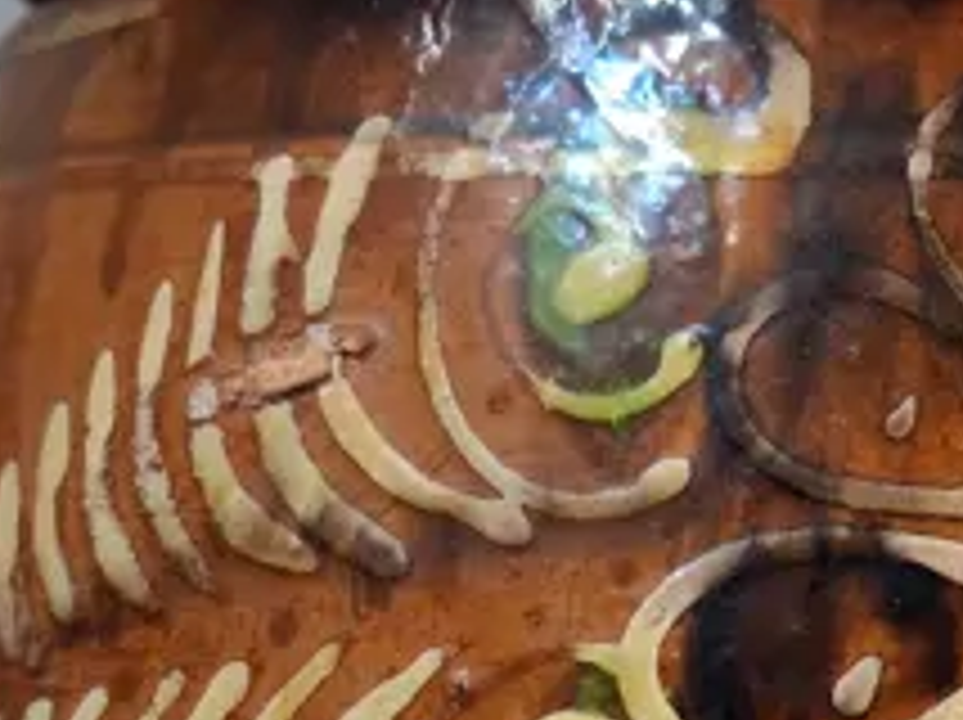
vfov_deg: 14.6
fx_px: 2807
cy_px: 486
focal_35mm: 101
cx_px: 972
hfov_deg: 18.9
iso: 400
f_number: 1.8
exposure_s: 1/50
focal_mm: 4
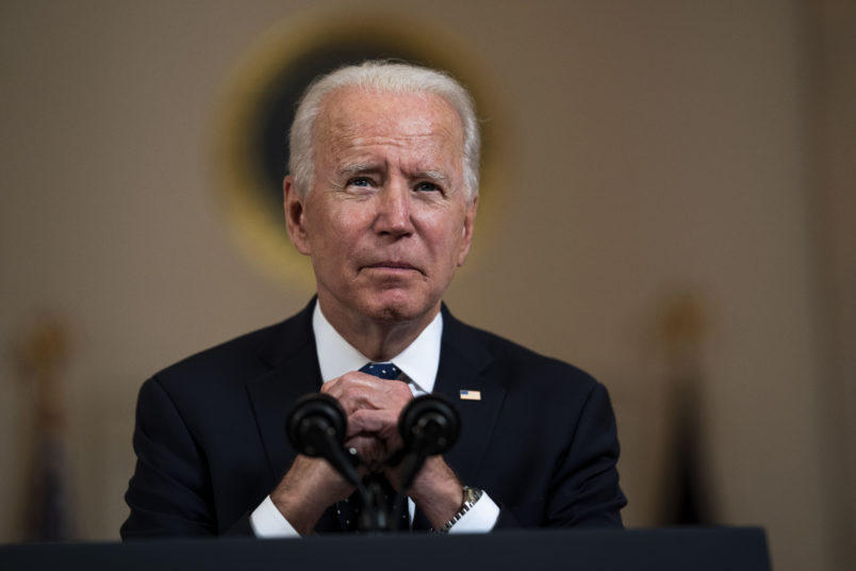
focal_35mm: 135
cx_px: 428
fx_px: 3210
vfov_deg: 10.2
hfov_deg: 15.2
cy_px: 286
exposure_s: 1/400
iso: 800
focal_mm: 135
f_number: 1.8
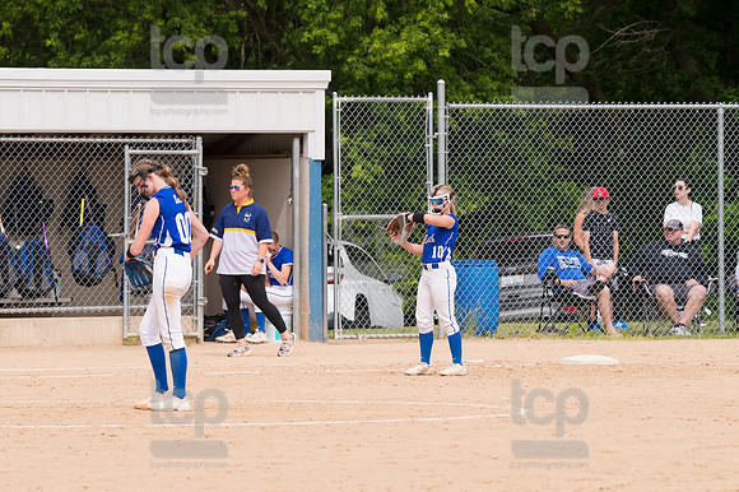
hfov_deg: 6.9
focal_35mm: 300
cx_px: 370
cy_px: 246
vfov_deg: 4.6
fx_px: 6155
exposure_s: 1/1600
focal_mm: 200
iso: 320
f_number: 5.6
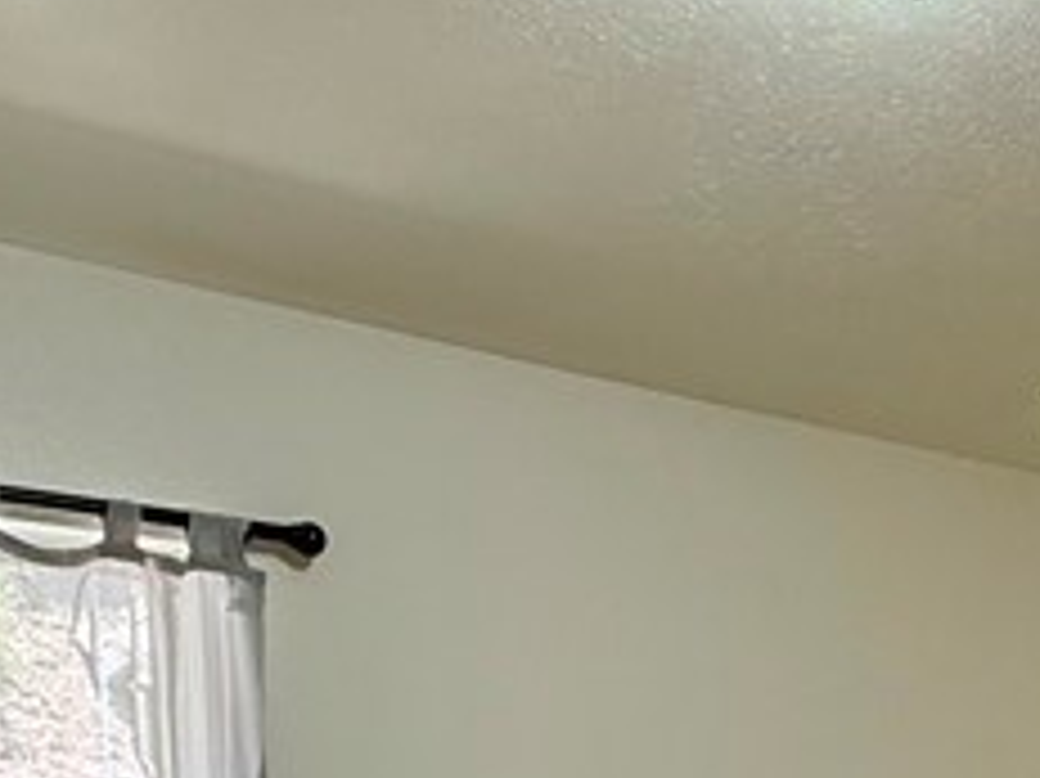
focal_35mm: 62
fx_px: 1862
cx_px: 765
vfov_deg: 20.3
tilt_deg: -5.6
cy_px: 1160
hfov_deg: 30.7
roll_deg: +1.0
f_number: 2.2
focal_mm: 2.22
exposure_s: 1/120
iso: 320
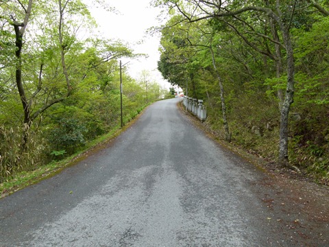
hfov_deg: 69.4
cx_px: 164
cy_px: 124
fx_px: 238
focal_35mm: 25
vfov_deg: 54.9
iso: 100
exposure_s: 1/125
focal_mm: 4.5
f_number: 4
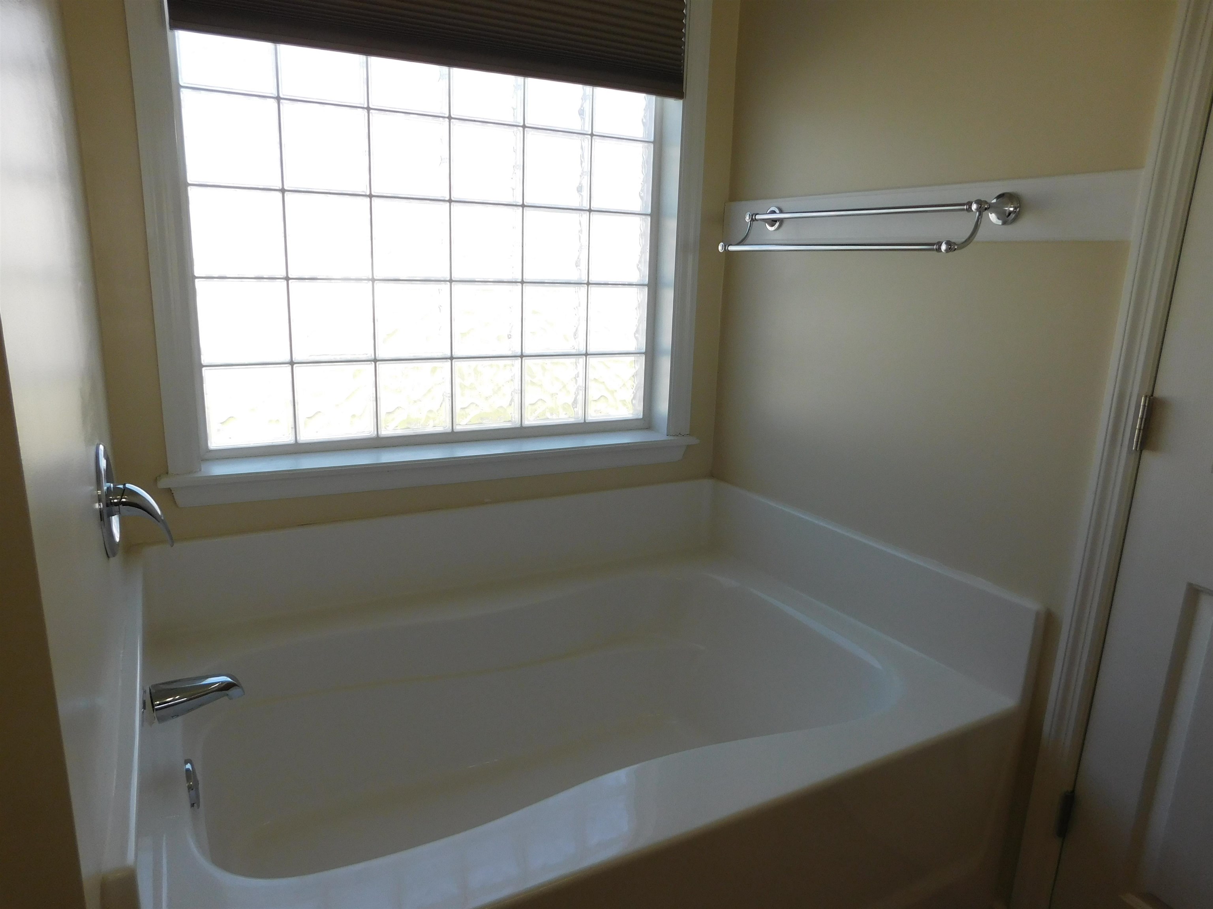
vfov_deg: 58.9
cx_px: 606
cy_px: 454
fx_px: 806
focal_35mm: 23
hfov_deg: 73.9
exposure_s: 1/320
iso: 125
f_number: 3
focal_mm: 4
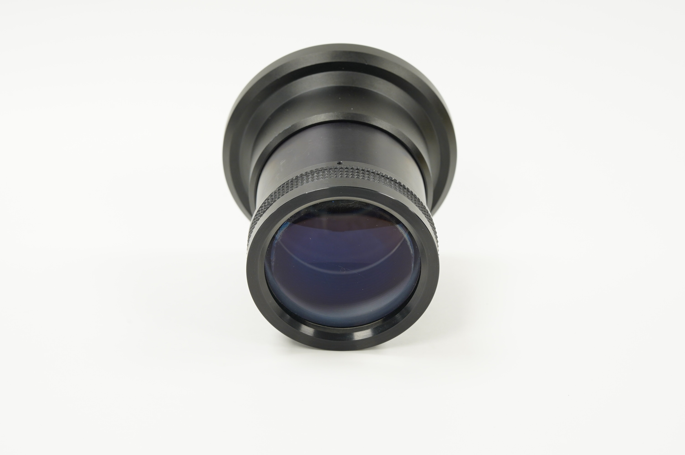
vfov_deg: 15.2
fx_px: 1711
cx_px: 342
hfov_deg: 22.6
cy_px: 228
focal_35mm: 90
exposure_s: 1/10
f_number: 11
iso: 1000
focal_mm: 90
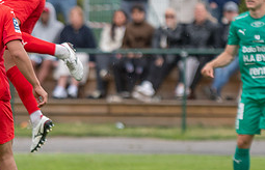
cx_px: -87
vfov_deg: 1.7
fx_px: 5723
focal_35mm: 786
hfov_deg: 2.6
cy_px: 48
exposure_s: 1/1250
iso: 500
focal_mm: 175
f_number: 3.2
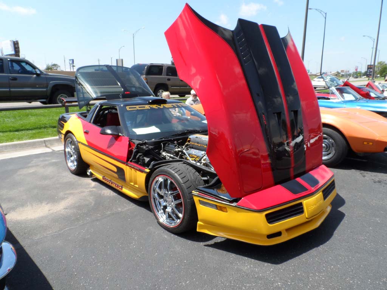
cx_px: 194
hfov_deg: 71.6
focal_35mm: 24
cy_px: 145
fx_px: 268
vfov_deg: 56.8
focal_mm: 4
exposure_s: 1/350
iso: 80
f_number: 4.5
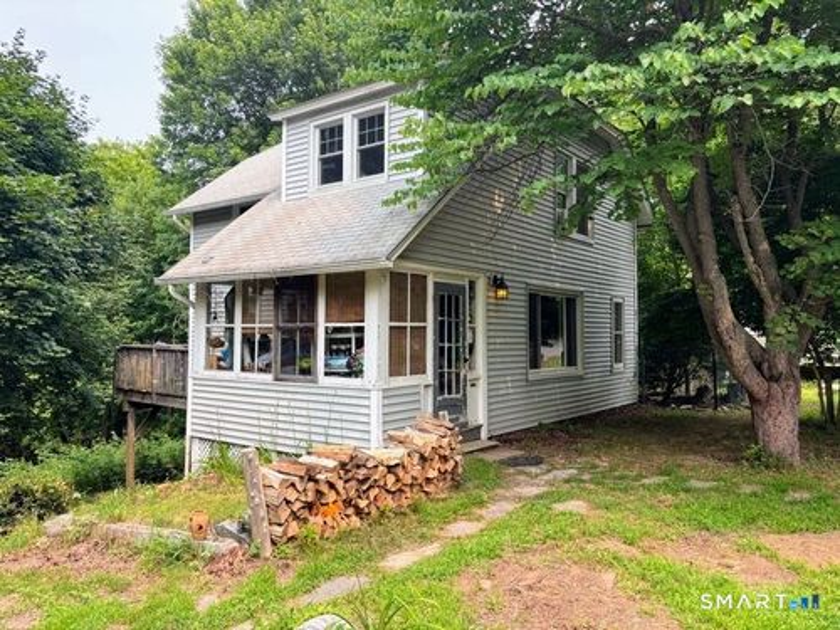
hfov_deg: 67.3
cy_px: 315
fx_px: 631
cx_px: 420
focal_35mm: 26
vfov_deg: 53.1
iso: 50
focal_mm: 5.96
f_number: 1.6
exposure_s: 1/732
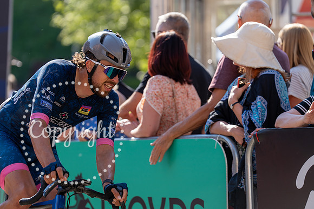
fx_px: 1553
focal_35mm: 178
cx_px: 157
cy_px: 104
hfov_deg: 11.5
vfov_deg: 7.7
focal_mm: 178
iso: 250
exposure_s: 1/1000
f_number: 3.5
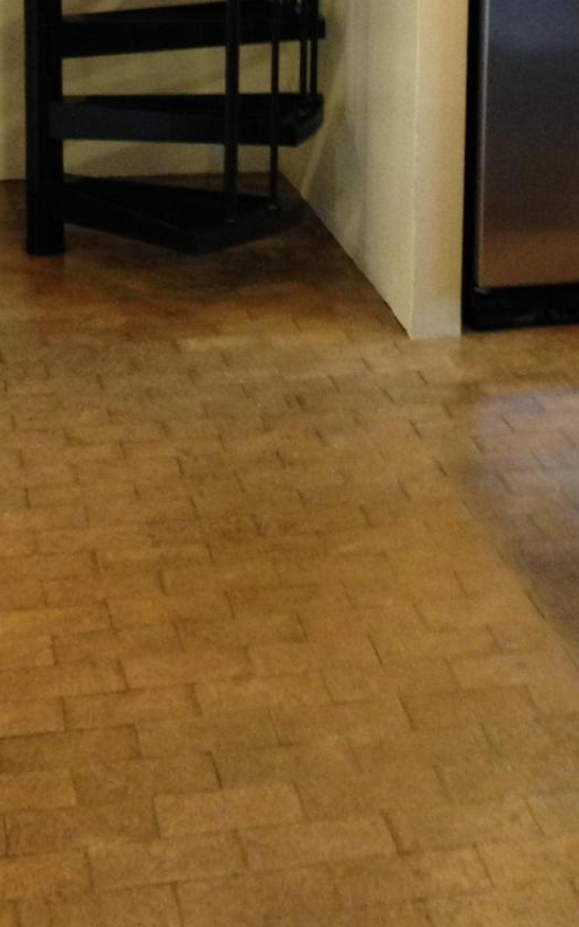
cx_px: 350
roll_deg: -2.1
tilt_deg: -8.4
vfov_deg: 23.8
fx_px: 2095
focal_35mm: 83
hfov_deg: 15.7
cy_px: -2
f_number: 2.4
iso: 200
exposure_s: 1/20
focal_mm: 4.12
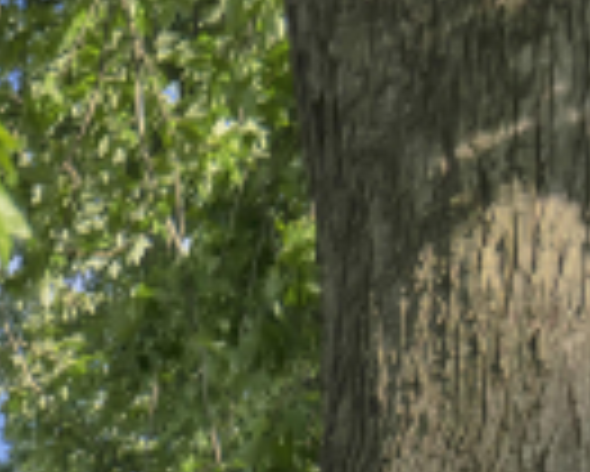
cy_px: 913
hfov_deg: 10.6
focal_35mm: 145
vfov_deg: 10.0
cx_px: -1004
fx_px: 2534
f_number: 4
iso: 160
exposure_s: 1/250
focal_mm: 27
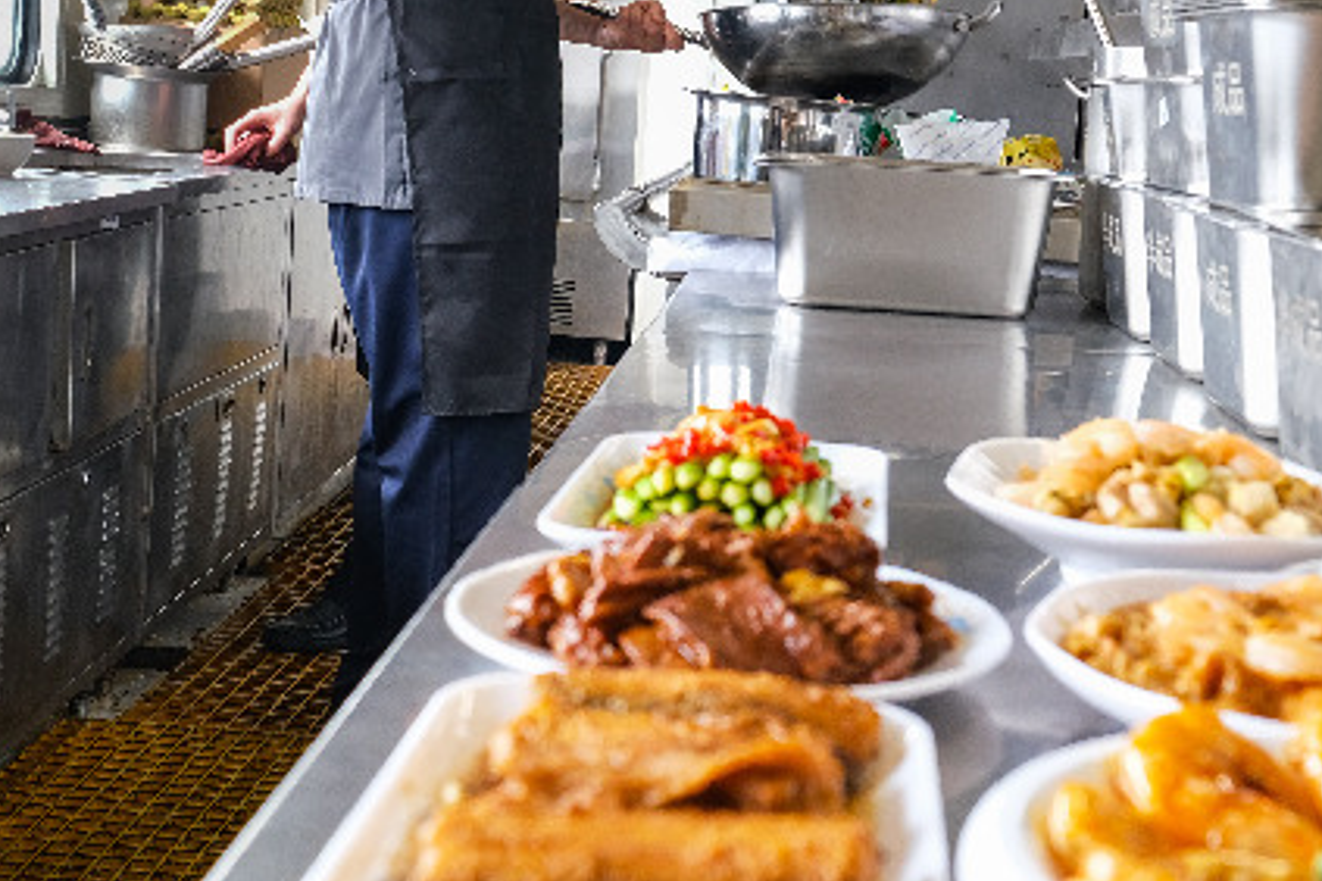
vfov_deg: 24.1
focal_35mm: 56
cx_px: 861
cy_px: 287
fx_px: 2056
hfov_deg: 35.4
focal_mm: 20
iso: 1000
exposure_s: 1/200
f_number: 4
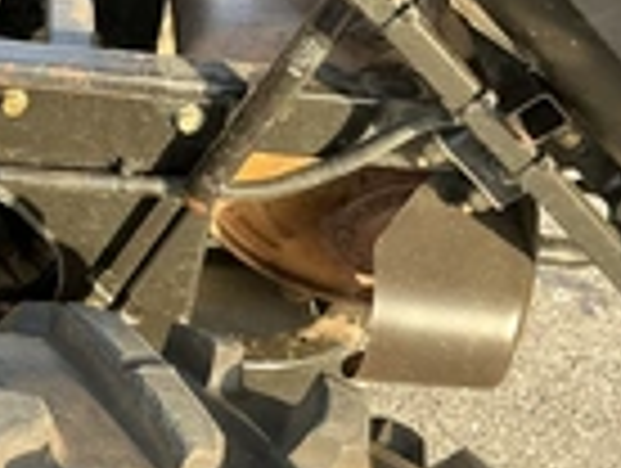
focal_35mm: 81
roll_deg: -3.5
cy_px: 90
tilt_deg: -32.7
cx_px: -94
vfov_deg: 18.1
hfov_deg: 22.5
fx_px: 1456
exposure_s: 1/122
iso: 40
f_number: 1.8
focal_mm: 3
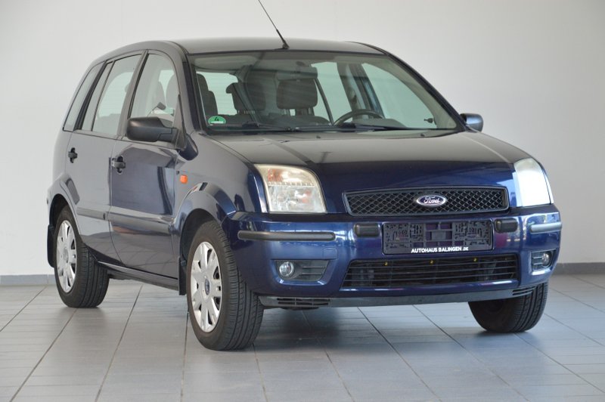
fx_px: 1889
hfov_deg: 18.2
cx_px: 302
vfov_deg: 12.2
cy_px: 201
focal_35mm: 112
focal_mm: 75
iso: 1000
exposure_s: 1/60
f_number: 5.3
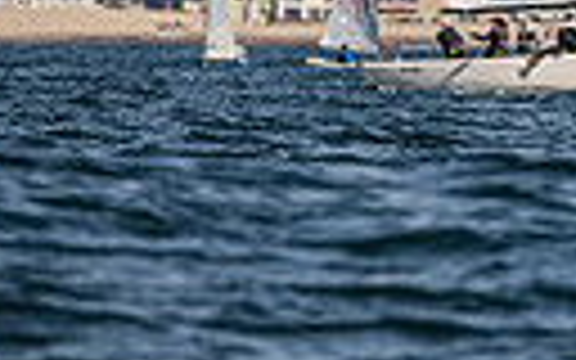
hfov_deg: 1.3
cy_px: -221
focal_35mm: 1557
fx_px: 24442
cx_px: 914
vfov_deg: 0.8
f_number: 5.6
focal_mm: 270
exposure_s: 1/3200
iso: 320
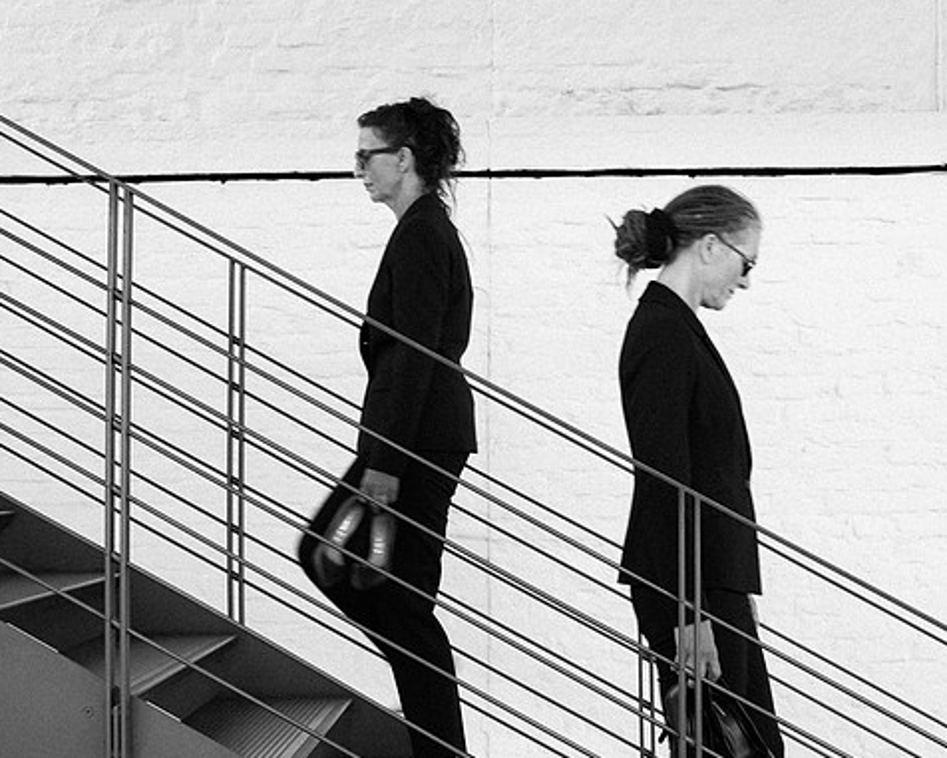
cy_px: 375
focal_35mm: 60
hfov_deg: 31.4
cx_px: 440
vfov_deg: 25.4
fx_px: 1682
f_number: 5.6
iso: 1000
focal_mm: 34.9
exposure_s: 1/40
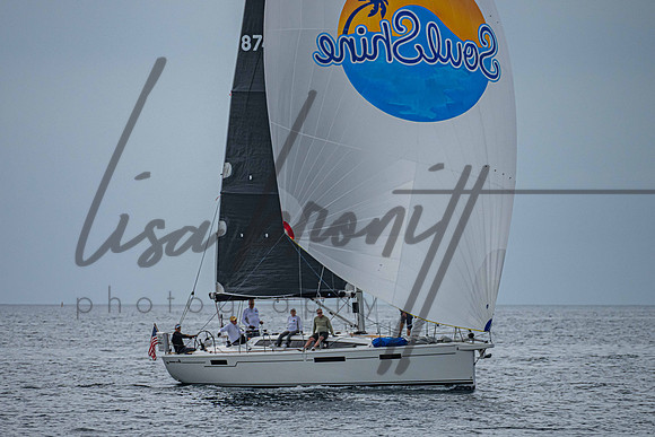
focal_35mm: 548
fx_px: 9966
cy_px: 203
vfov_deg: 2.5
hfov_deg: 3.8
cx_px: 312
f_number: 8
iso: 500
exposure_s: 1/3200
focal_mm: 400
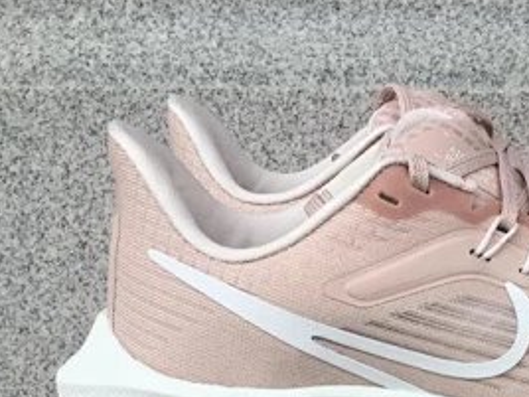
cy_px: 464
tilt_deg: -19.5
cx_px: 491
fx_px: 1131
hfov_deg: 25.4
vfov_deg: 18.9
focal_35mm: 74
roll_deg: +0.2
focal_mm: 3.3
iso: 25
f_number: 2.4
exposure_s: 1/301
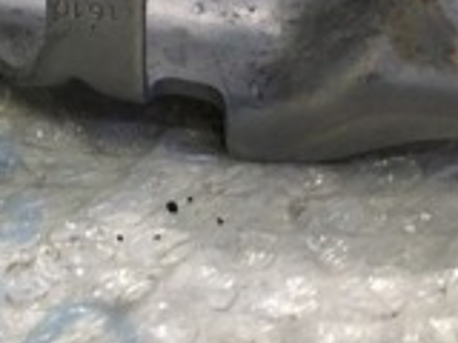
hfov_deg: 16.7
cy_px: -169
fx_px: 1482
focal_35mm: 112
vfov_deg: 12.6
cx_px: -112
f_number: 1.8
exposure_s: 1/33
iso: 32
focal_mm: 4
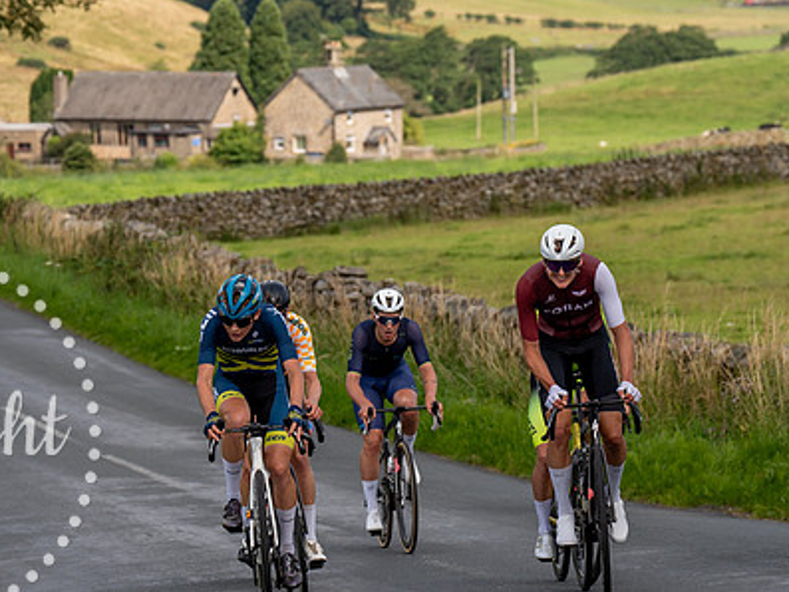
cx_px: 321
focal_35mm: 215
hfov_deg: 9.2
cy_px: 258
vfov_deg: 6.9
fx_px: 4902
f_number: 4
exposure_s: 1/1000
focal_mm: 105
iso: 100
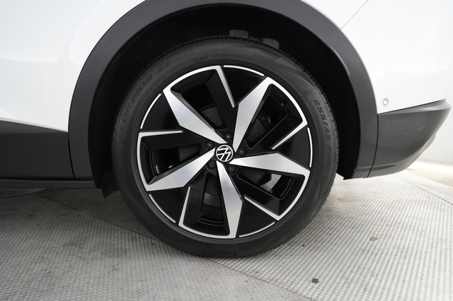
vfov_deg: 53.1
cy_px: 150
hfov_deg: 73.8
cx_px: 226
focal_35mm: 24
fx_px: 302
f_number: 2.8
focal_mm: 24
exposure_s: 1/160
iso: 5000
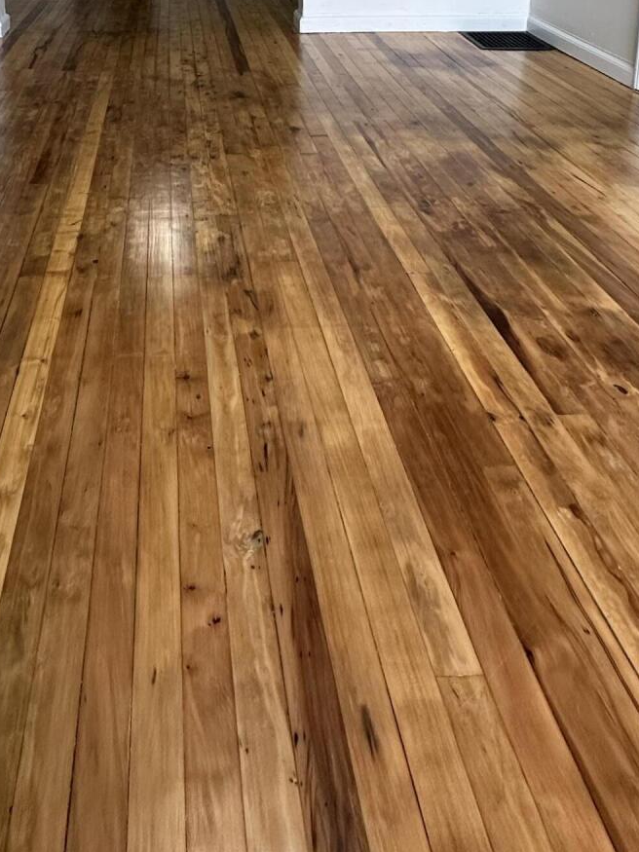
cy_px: 5
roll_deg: +0.8
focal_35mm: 32
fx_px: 788
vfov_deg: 47.4
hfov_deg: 43.2
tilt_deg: -11.6
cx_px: 190
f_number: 2.2
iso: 160
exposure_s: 1/60
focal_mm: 2.22
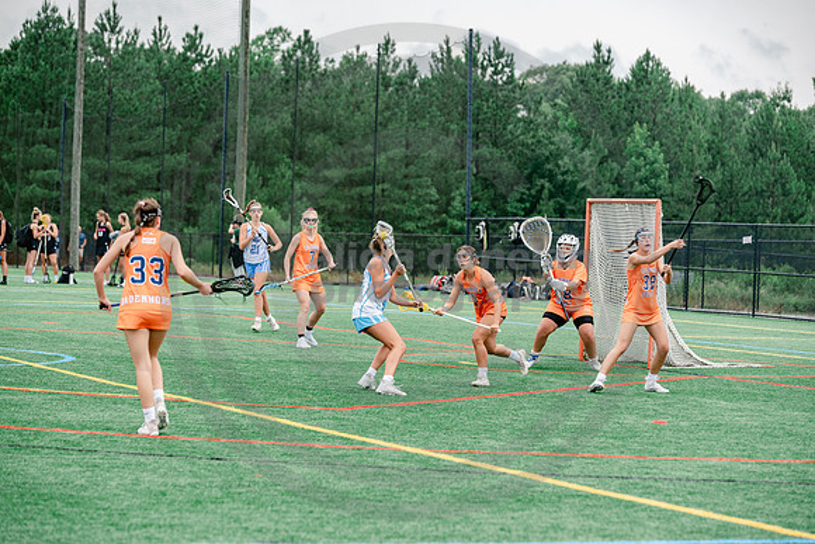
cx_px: 408
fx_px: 2944
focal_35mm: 130
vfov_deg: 10.6
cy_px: 272
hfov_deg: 15.8
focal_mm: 130
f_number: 4.5
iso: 250
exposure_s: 1/320
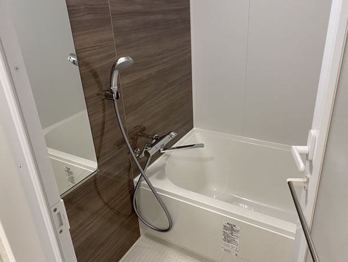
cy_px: 123
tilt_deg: -26.8
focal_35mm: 28
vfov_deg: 49.8
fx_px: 282
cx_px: 170
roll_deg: +5.1
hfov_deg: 63.4
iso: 100
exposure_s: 1/50
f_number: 1.8
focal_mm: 4.25
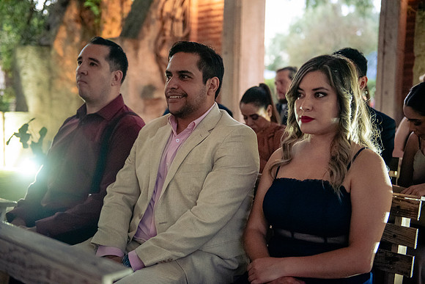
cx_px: 212
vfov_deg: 27.0
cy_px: 142
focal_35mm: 50
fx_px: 590
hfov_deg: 39.6
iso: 6400
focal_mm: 50
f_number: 2.8
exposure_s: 1/125
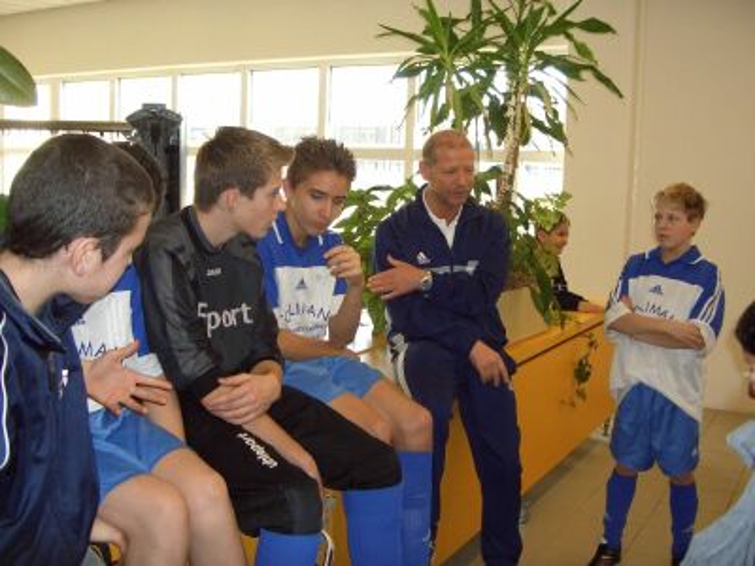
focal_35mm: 39
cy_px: 283
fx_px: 851
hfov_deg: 47.9
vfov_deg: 36.8
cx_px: 378
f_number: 2.8
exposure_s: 1/60
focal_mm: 8
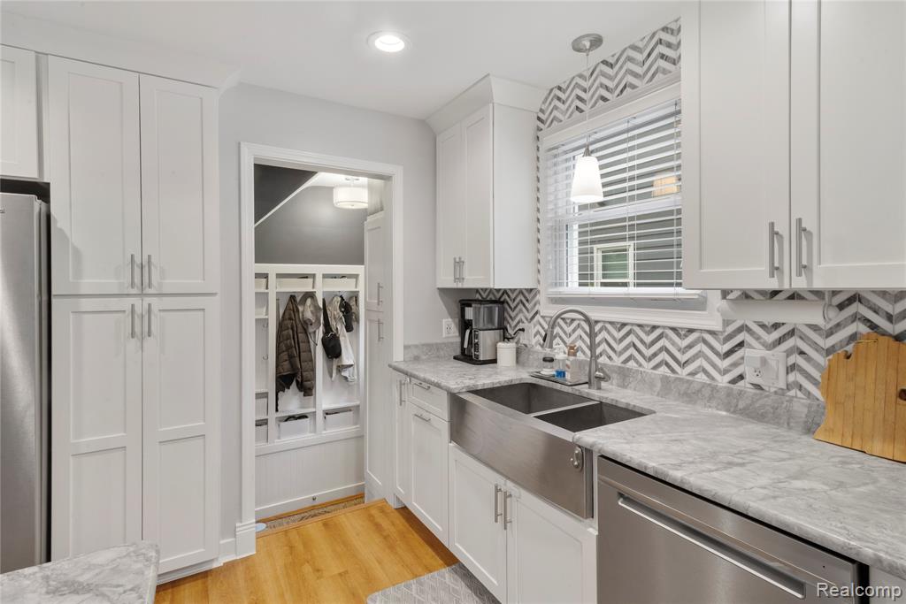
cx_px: 453
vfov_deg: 70.5
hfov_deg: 93.3
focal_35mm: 17
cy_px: 302
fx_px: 428
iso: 160
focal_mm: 17
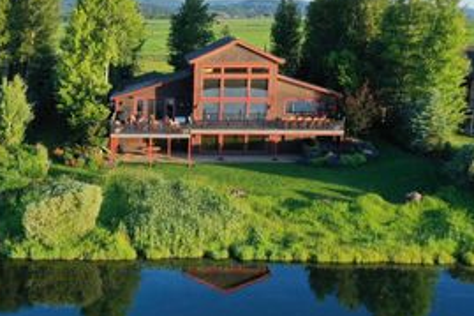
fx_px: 684
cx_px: 102
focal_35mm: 52
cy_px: 211
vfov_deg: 25.8
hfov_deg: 37.0
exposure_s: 1/60
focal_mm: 10.26
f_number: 8
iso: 100
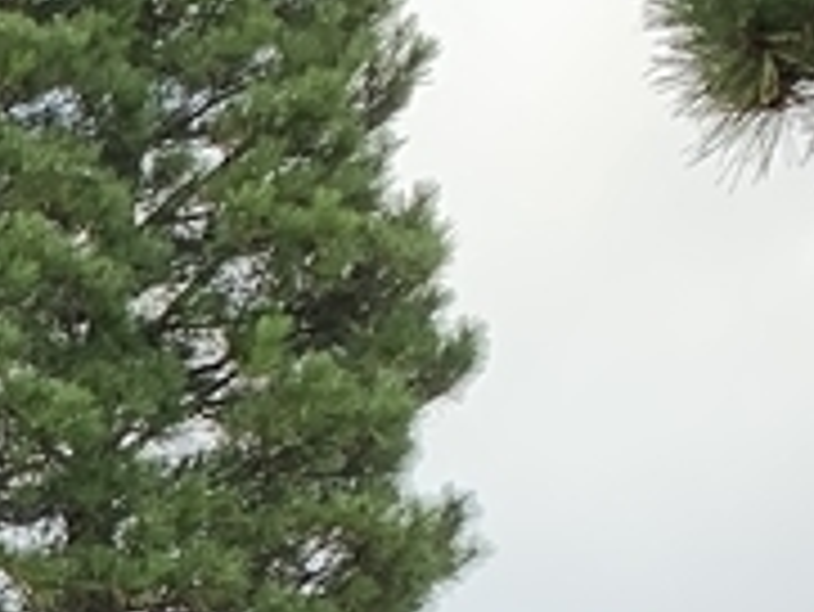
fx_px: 4047
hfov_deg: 9.4
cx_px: -1538
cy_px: 1616
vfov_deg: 7.8
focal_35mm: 172
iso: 25
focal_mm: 4.25
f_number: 1.8
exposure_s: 1/191
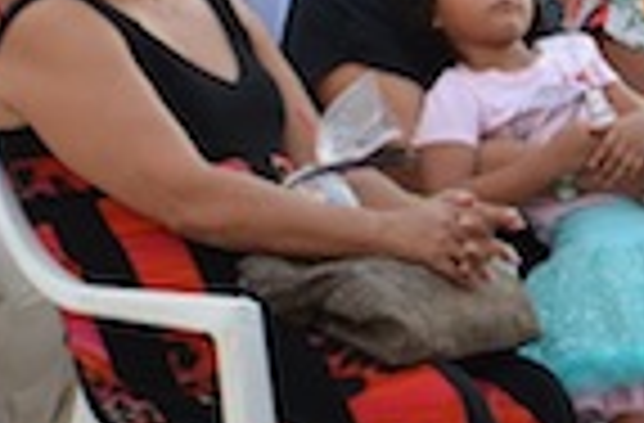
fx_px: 4310
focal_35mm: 242
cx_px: 662
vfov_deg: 5.6
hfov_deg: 8.5
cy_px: 16
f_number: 5.3
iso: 720
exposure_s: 1/60
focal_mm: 46
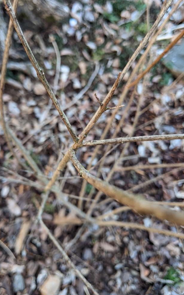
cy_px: 143
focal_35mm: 30
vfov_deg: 62.9
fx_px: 241
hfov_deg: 41.7
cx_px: 76
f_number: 1.8
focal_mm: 4.44
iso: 66
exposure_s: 1/125
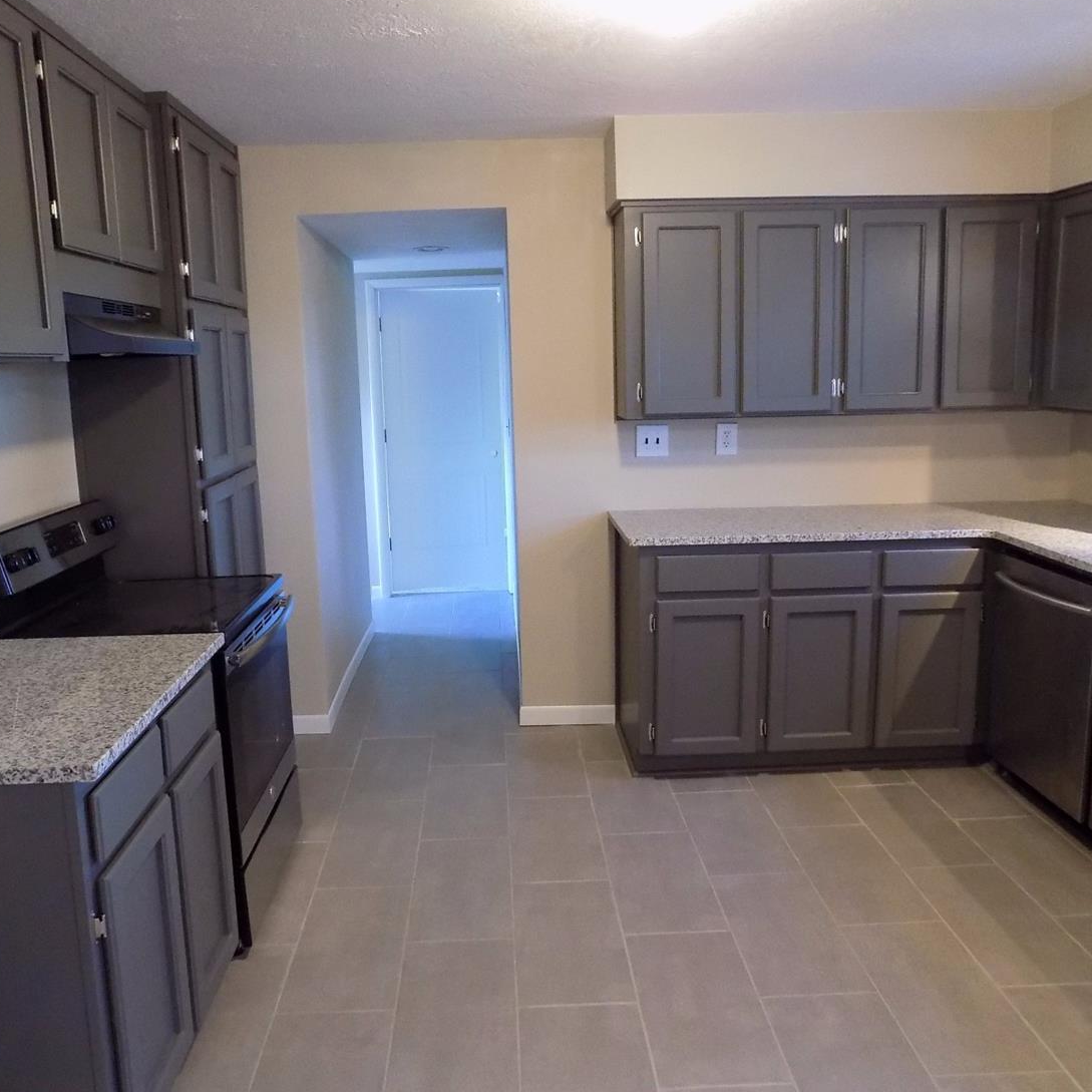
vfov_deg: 57.3
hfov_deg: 57.3
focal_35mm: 28
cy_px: 532
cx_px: 512
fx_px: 999
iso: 400
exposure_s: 1/20
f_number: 3.1
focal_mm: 4
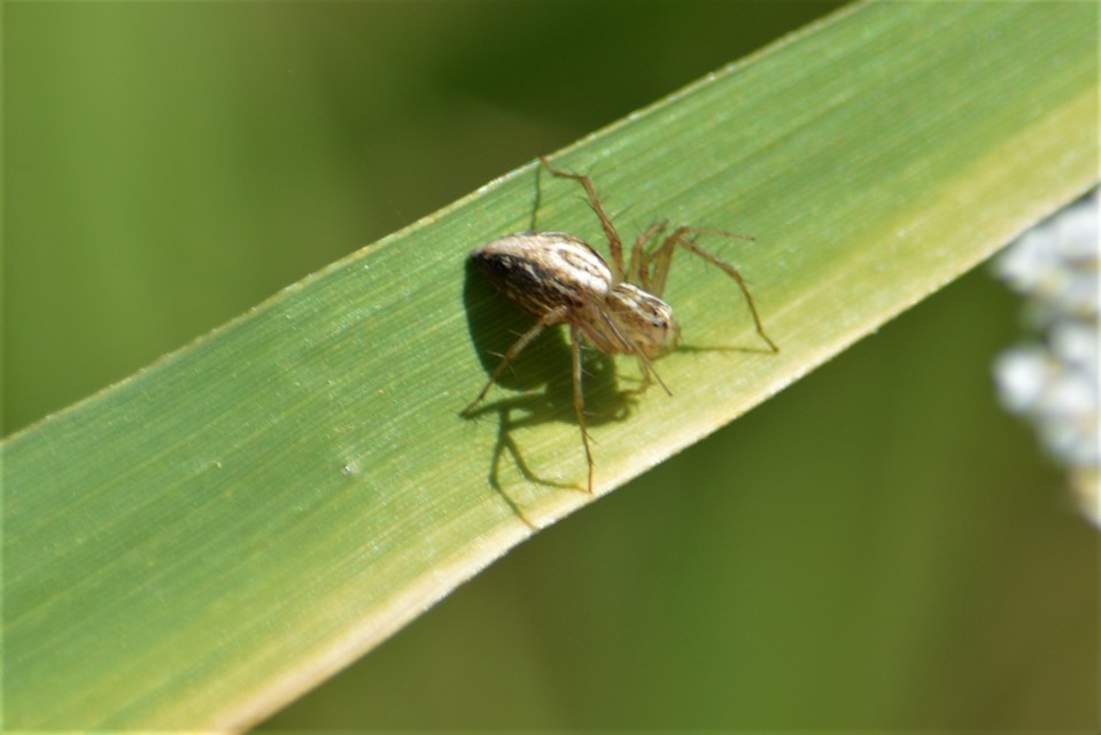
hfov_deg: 4.6
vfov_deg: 3.1
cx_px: 550
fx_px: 13766
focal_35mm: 450
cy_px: 368
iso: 100
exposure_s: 1/200
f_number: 8
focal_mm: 300
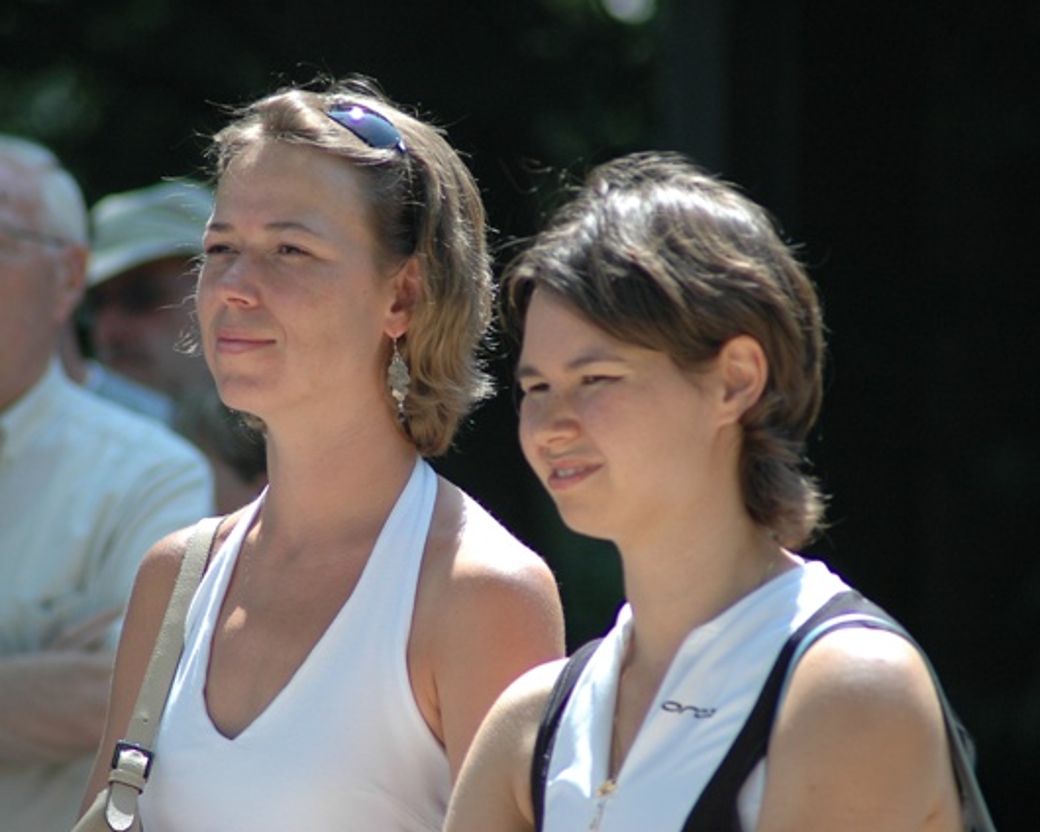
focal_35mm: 374
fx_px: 11512
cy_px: 416
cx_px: 424
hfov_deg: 5.2
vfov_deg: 4.1
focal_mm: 220
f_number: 5
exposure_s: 1/500
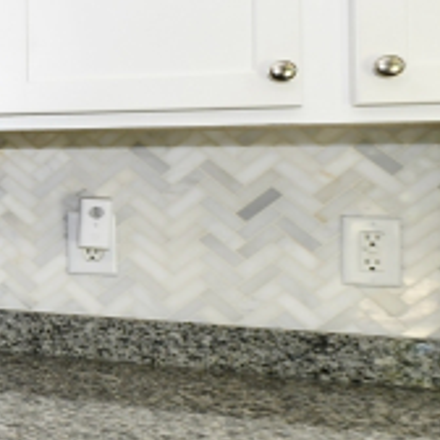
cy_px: 183
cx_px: -537
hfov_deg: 16.9
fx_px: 762
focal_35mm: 53
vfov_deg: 32.1
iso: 640
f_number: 6.3
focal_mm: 14
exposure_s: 1/60
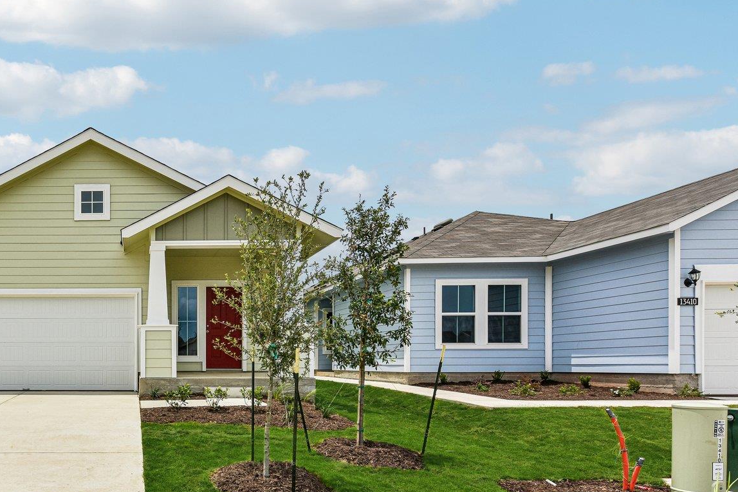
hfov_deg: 62.9
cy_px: 362
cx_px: 110
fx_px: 512
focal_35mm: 25
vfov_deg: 49.4
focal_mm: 14
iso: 100
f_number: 8
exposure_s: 1/800
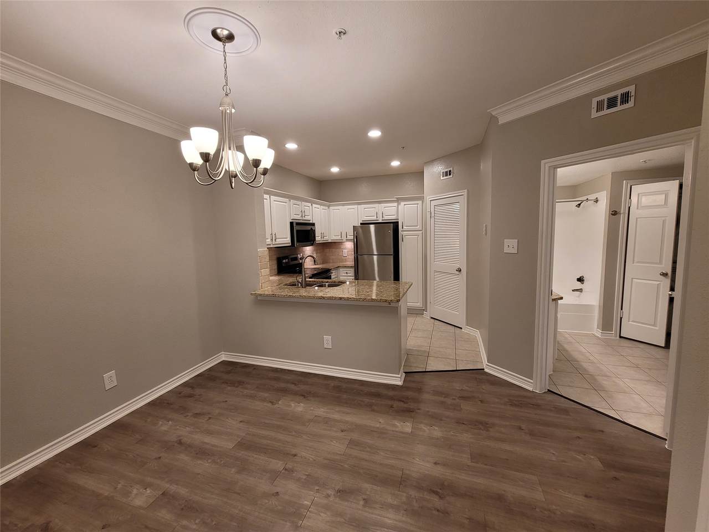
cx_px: 354
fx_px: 266
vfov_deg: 89.9
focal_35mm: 13
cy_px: 266
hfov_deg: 106.2
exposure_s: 1/60
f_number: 2.2
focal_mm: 2.2
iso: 125
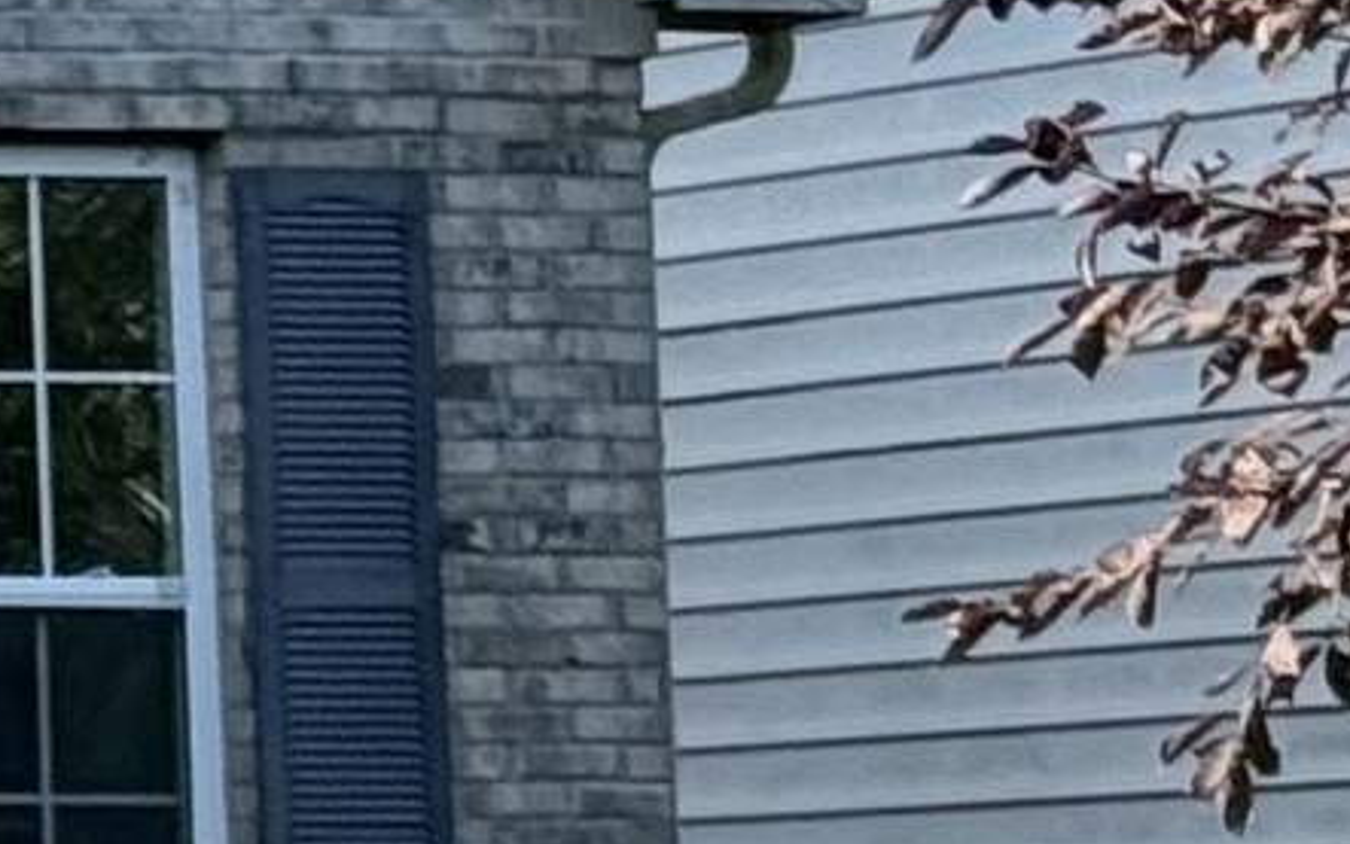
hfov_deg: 5.5
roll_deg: +1.0
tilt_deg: +5.8
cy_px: 3
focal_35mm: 353
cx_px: -3169
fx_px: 12989
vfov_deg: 3.7
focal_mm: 6.76
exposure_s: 1/1678
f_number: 1.78
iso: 100
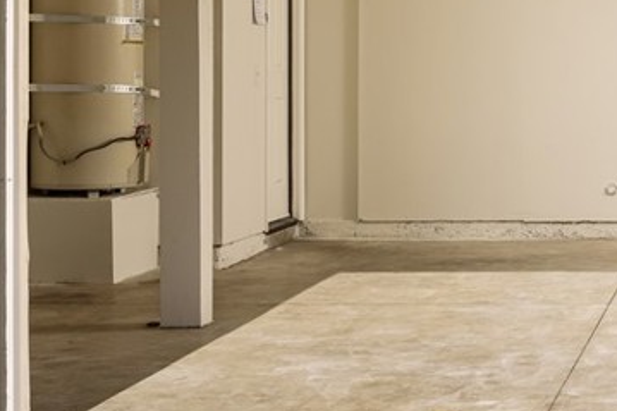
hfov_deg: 19.8
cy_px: 72
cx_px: 737
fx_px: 1662
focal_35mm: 97
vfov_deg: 14.0
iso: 100
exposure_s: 1/250
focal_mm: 34
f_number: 8
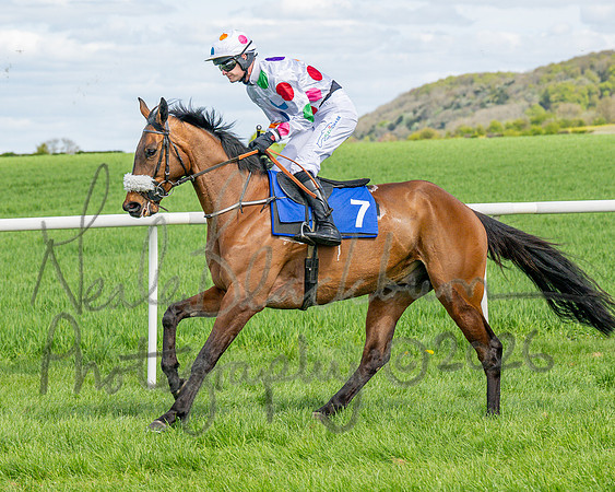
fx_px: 3071
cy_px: 285
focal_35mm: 169
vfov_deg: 9.2
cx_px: 121
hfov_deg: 11.4
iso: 400
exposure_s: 1/3200
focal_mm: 75
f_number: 4
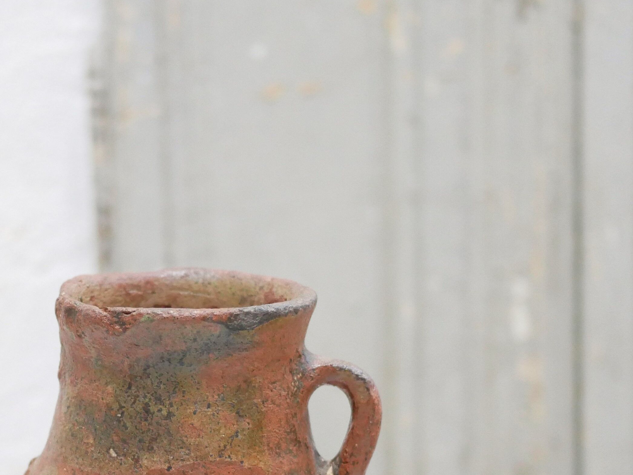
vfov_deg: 17.1
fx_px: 1573
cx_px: 142
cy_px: 362
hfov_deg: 22.5
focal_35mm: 86
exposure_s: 1/60
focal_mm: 20
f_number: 1.7
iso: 1600
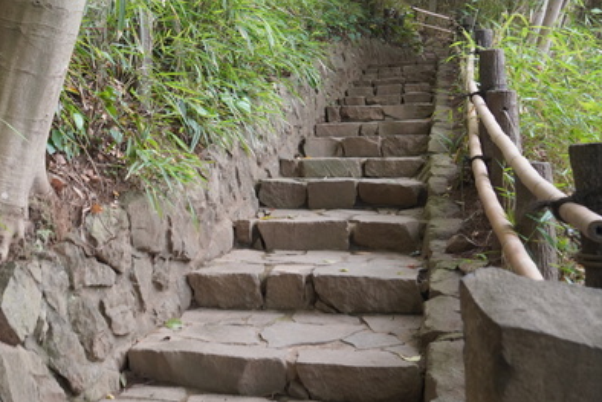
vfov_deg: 27.4
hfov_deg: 39.0
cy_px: 63
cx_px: 92
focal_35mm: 48
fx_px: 803
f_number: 5
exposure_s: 1/60
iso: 500
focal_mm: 18
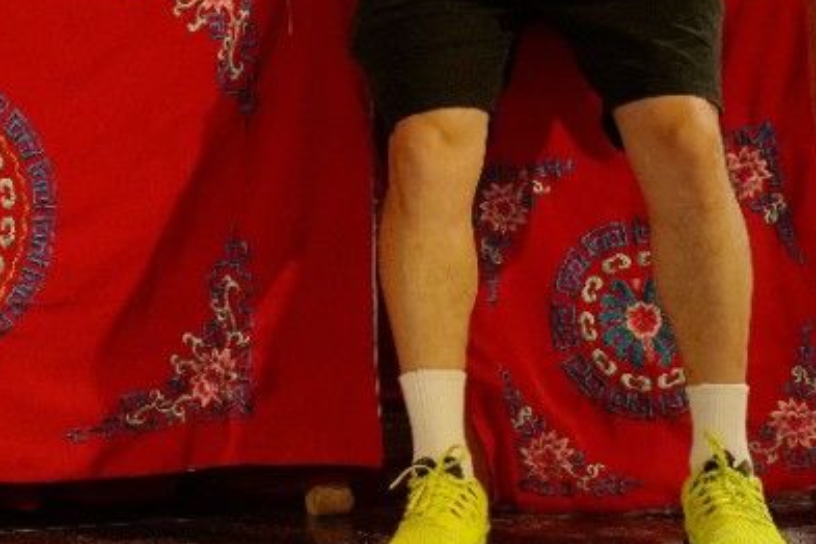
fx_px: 4601
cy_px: -246
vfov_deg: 6.7
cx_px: -162
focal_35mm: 203
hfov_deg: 10.0
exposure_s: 1/160
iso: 500
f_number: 4.5
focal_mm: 57
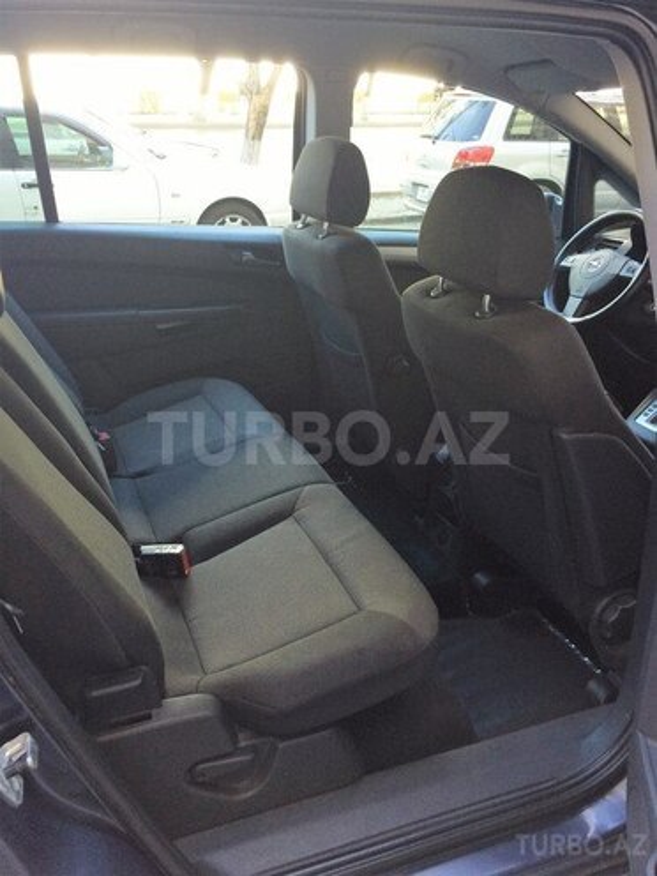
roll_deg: -1.9
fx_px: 734
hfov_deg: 48.2
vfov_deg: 61.7
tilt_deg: -26.3
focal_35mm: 29
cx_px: 328
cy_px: 438
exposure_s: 1/33
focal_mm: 4.15
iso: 40
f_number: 2.2
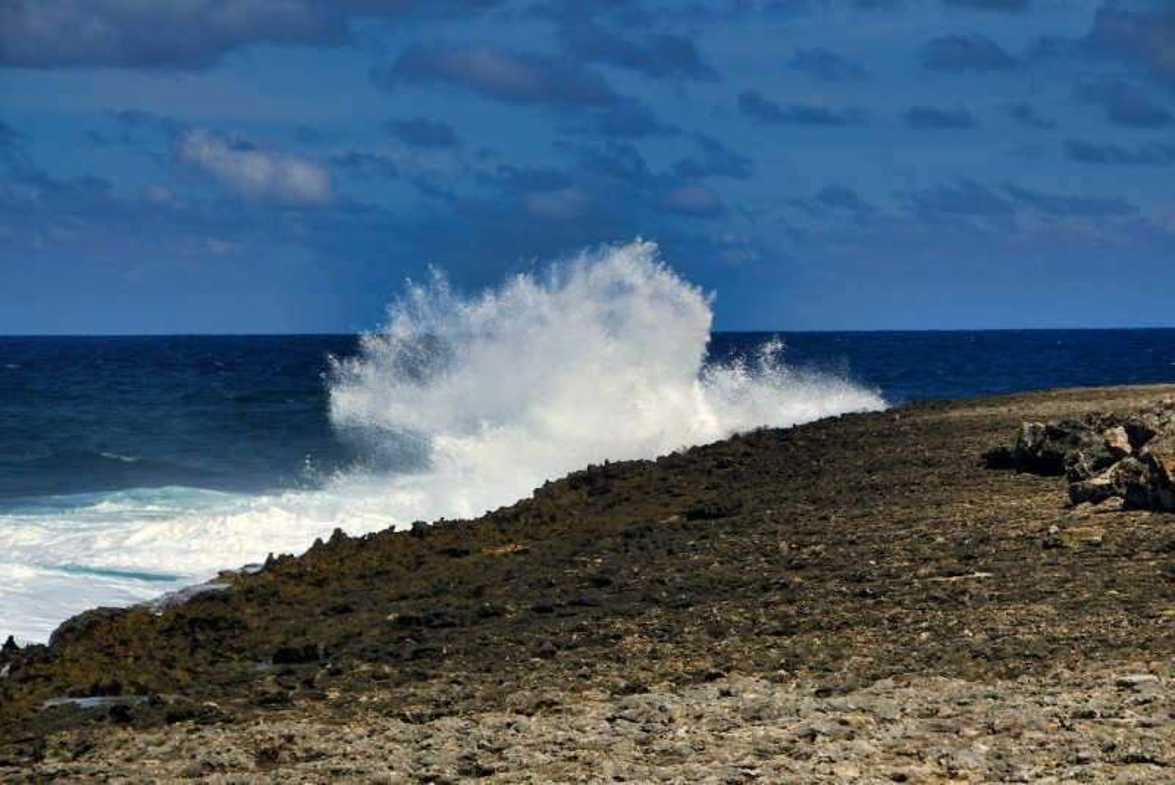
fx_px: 5681
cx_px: 588
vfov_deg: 7.9
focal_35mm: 174
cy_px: 392
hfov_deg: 11.8
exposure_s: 1/2000
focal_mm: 116
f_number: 11
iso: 400
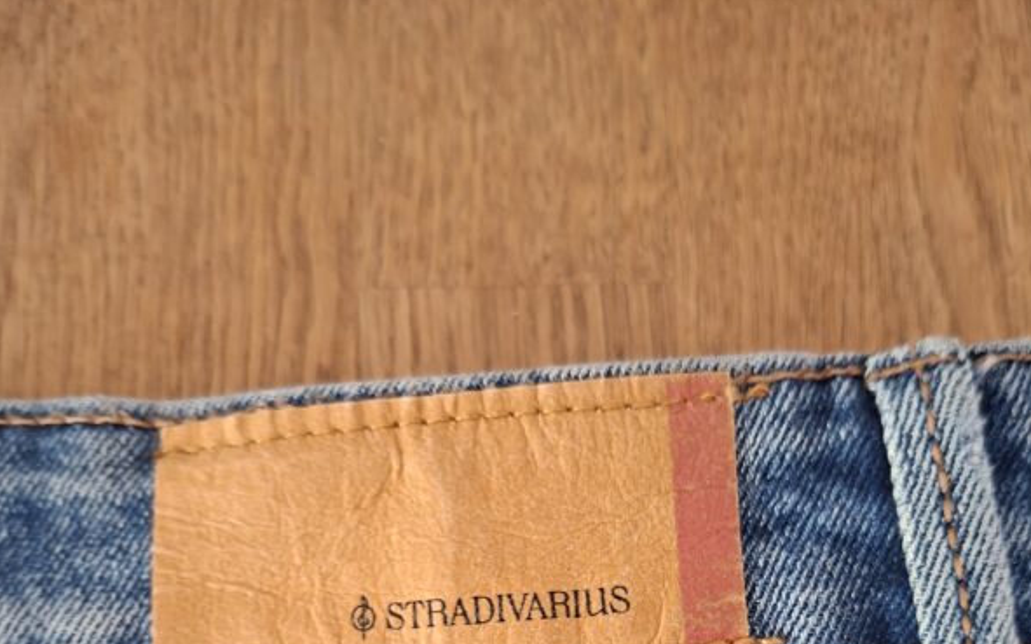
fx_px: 927
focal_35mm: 33
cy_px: 689
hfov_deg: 58.2
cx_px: 518
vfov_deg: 33.8
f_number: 1.8
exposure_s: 1/33
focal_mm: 5.54
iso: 400
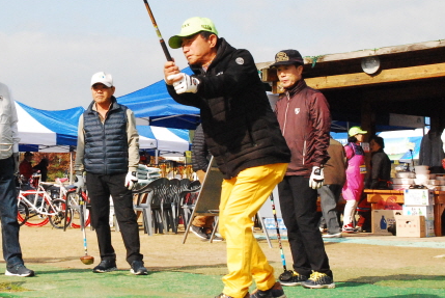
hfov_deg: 21.7
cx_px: 105
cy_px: 103
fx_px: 1151
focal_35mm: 93
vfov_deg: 14.7
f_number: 13
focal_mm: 38
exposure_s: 1/2000
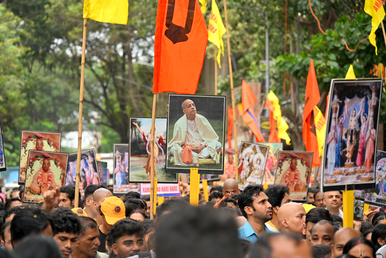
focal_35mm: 190
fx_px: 2037
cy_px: 129
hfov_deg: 10.8
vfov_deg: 7.2
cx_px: 193
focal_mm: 190
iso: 640
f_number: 6.3
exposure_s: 1/250
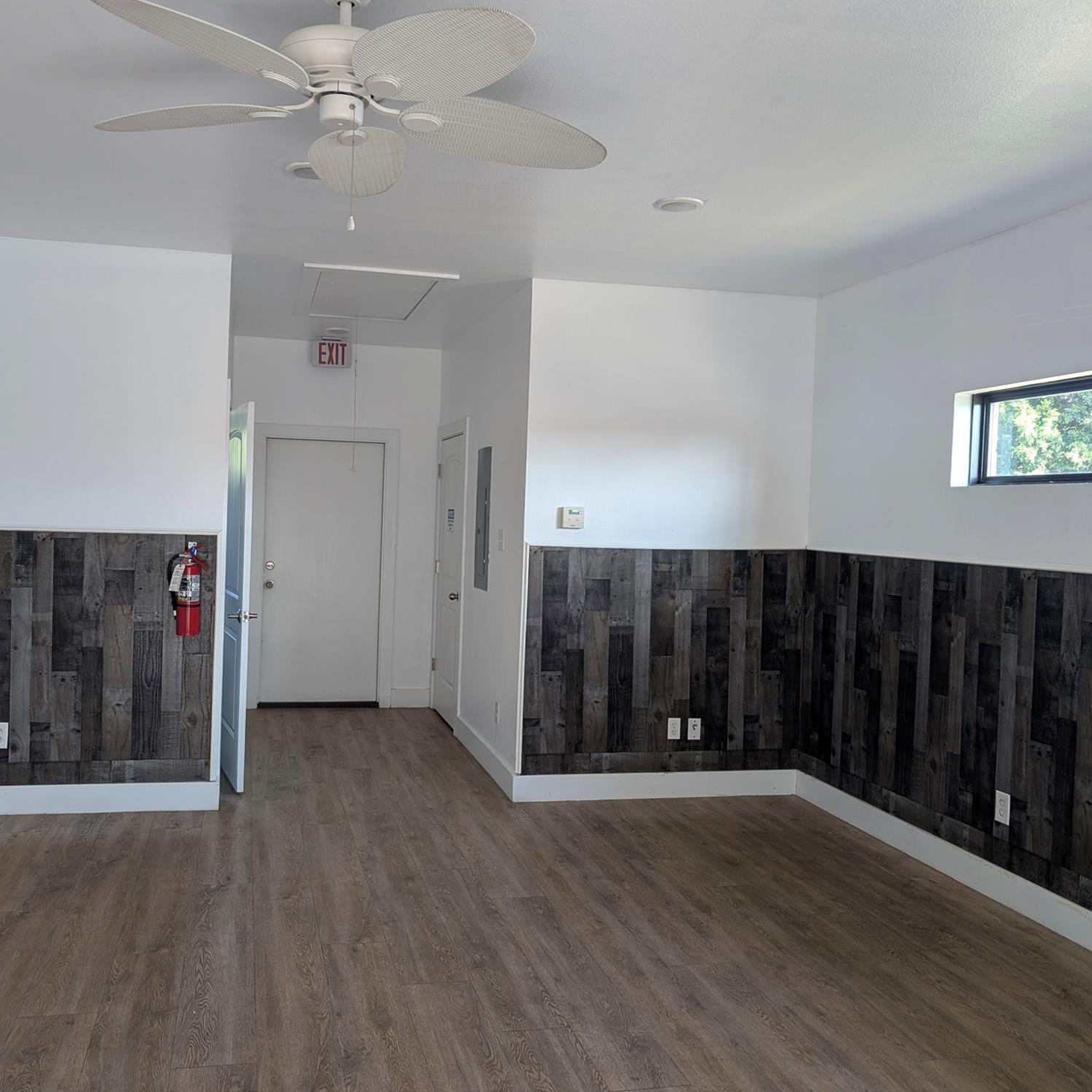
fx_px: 1035
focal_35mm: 29
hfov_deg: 55.4
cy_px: 535
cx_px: 464
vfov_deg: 55.6
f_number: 1.68
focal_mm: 6.9
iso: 41
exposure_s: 1/34.2
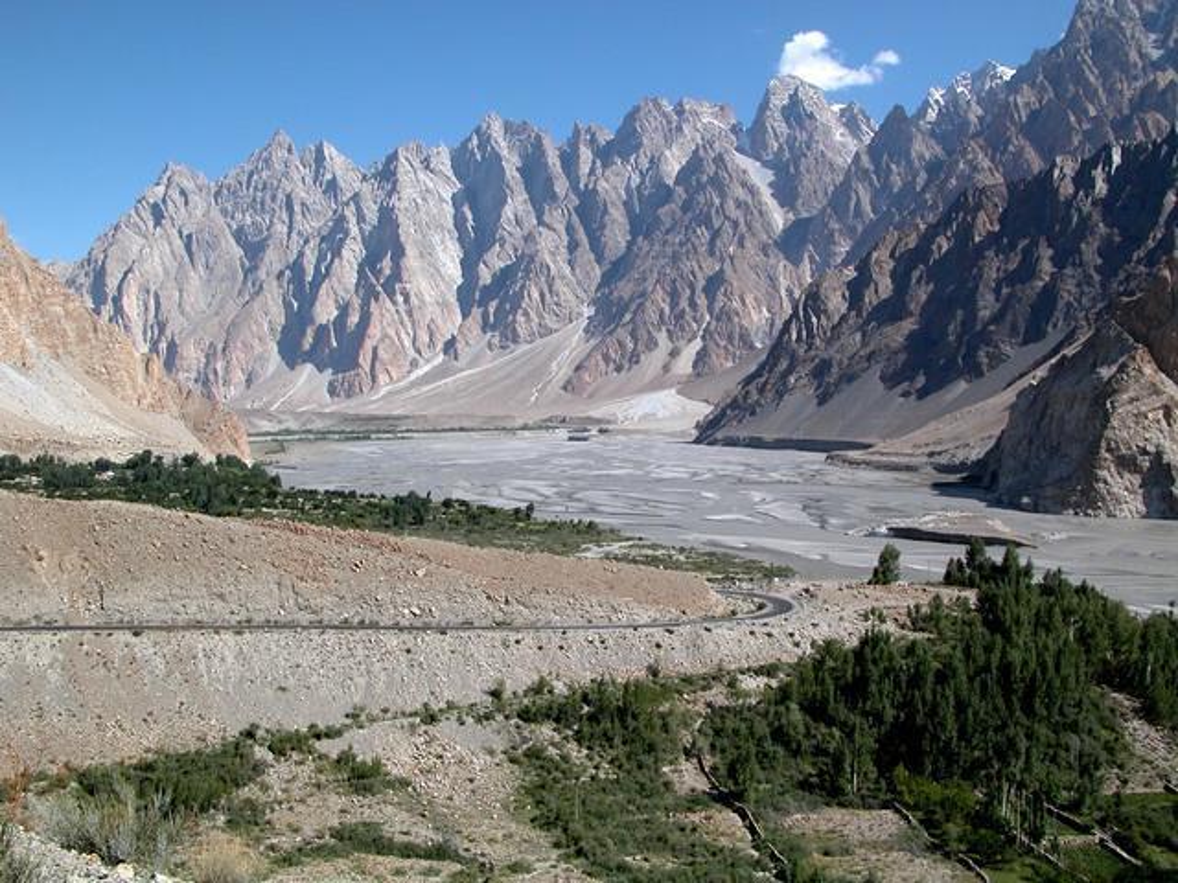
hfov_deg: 52.6
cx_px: 589
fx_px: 1191
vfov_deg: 40.7
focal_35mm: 35
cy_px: 442
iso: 100
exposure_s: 1/332
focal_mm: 8.9
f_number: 7.1
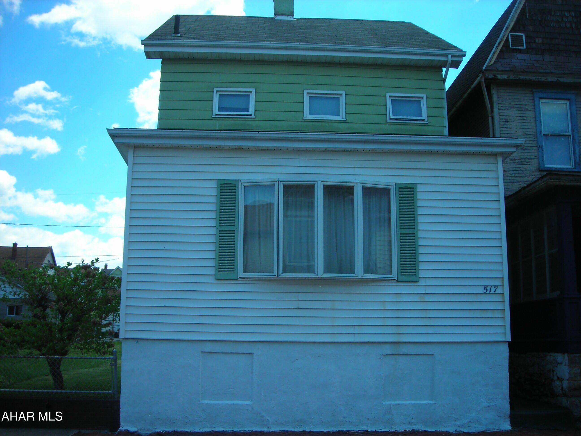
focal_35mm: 38
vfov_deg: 37.7
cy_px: 218
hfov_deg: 49.0
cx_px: 290
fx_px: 638
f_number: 3.2
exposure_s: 1/391
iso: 50
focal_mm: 6.3
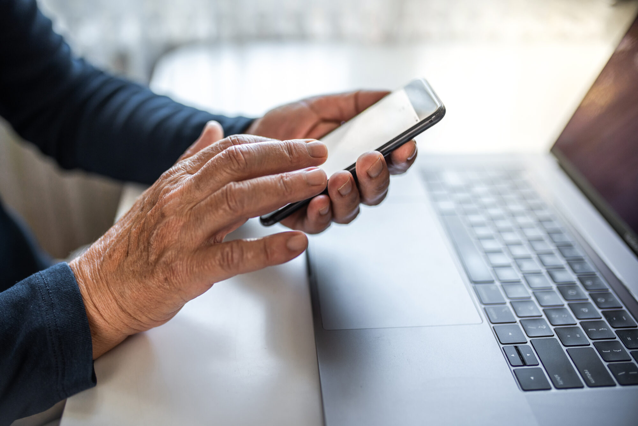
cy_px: 213
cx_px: 319
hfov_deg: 54.4
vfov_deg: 37.9
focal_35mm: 35
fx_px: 620
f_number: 2
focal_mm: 35
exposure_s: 1/125
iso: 250
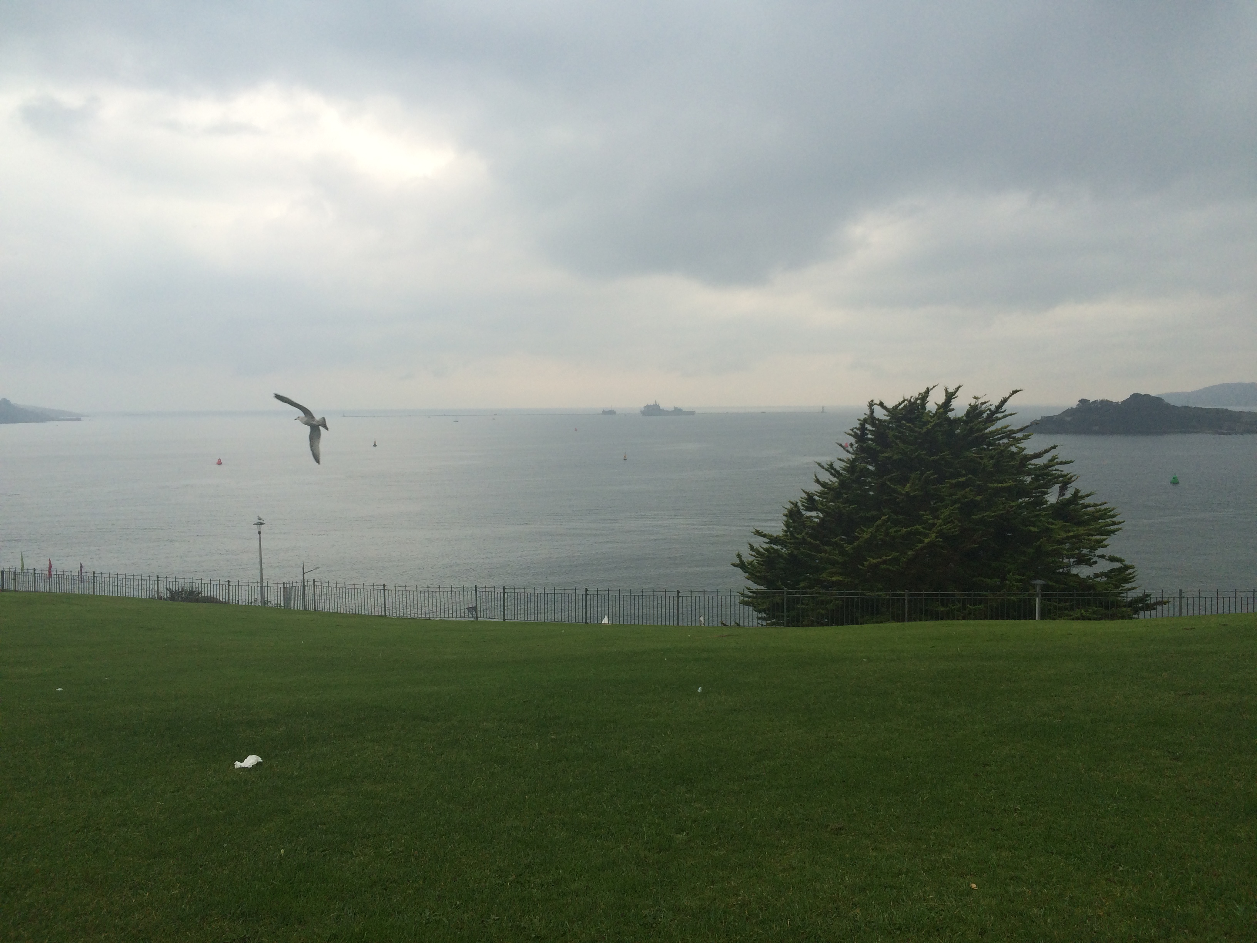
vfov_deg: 48.2
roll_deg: +1.2
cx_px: 628
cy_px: 472
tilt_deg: -3.6
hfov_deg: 61.7
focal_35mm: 29
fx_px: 1053
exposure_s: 1/357
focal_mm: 4.15
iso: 32
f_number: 2.2
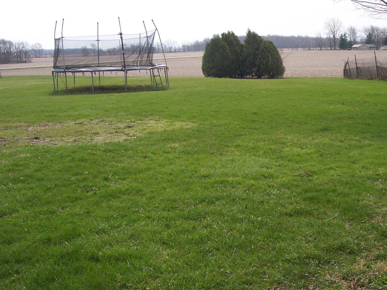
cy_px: 141
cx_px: 244
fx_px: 536
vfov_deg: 30.2
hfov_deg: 39.4
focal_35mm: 48
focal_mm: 8
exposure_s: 1/700
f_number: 4.8
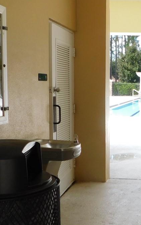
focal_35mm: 58
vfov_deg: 35.1
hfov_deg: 20.6
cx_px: 177
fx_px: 357
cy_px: 123
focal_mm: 4
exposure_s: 1/320
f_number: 3
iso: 125
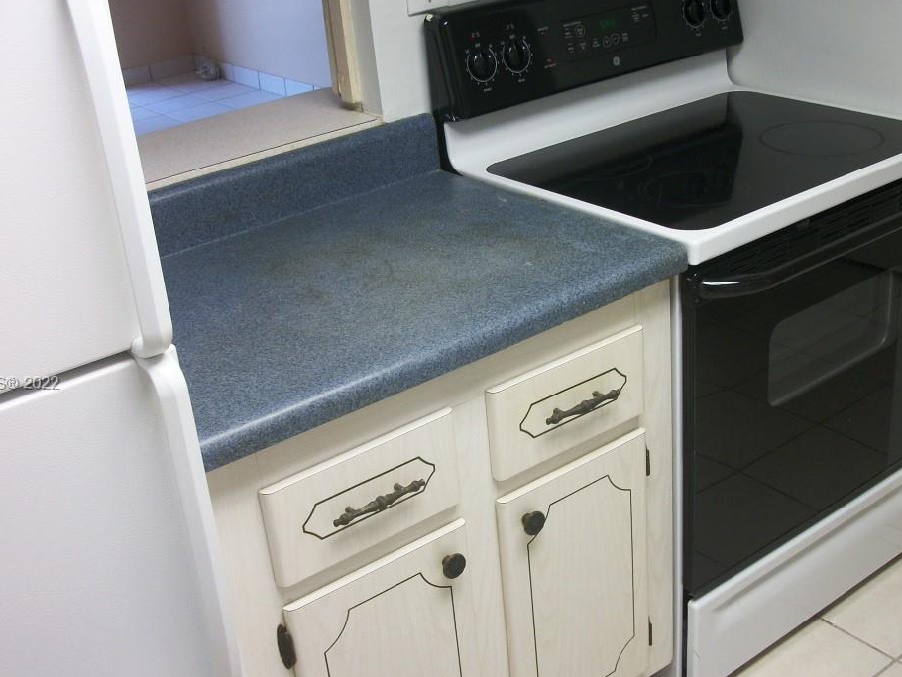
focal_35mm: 45
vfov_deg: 32.2
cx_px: 448
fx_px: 1173
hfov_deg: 42.1
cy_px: 385
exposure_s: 1/30
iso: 86
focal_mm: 5.7
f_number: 2.9
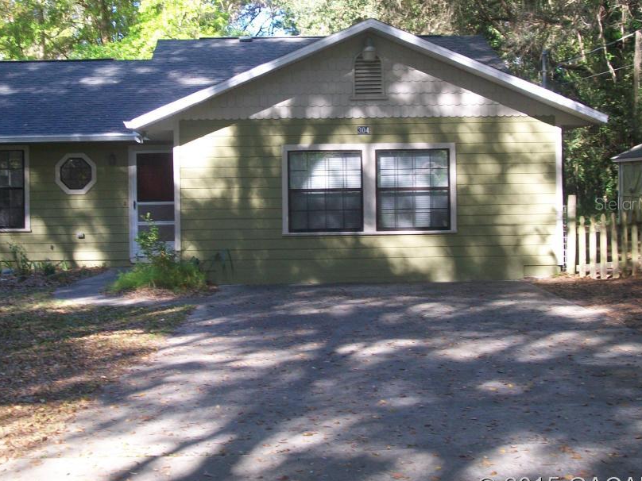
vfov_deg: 25.6
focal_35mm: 57
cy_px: 203
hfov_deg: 33.7
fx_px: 1057
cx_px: 263
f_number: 3
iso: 64
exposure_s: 1/100
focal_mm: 7.6
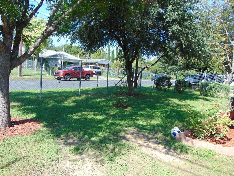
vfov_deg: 51.4
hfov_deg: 65.3
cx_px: 117
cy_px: 88
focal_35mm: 27
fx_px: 183
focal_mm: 4.9
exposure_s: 1/400
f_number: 3
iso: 80
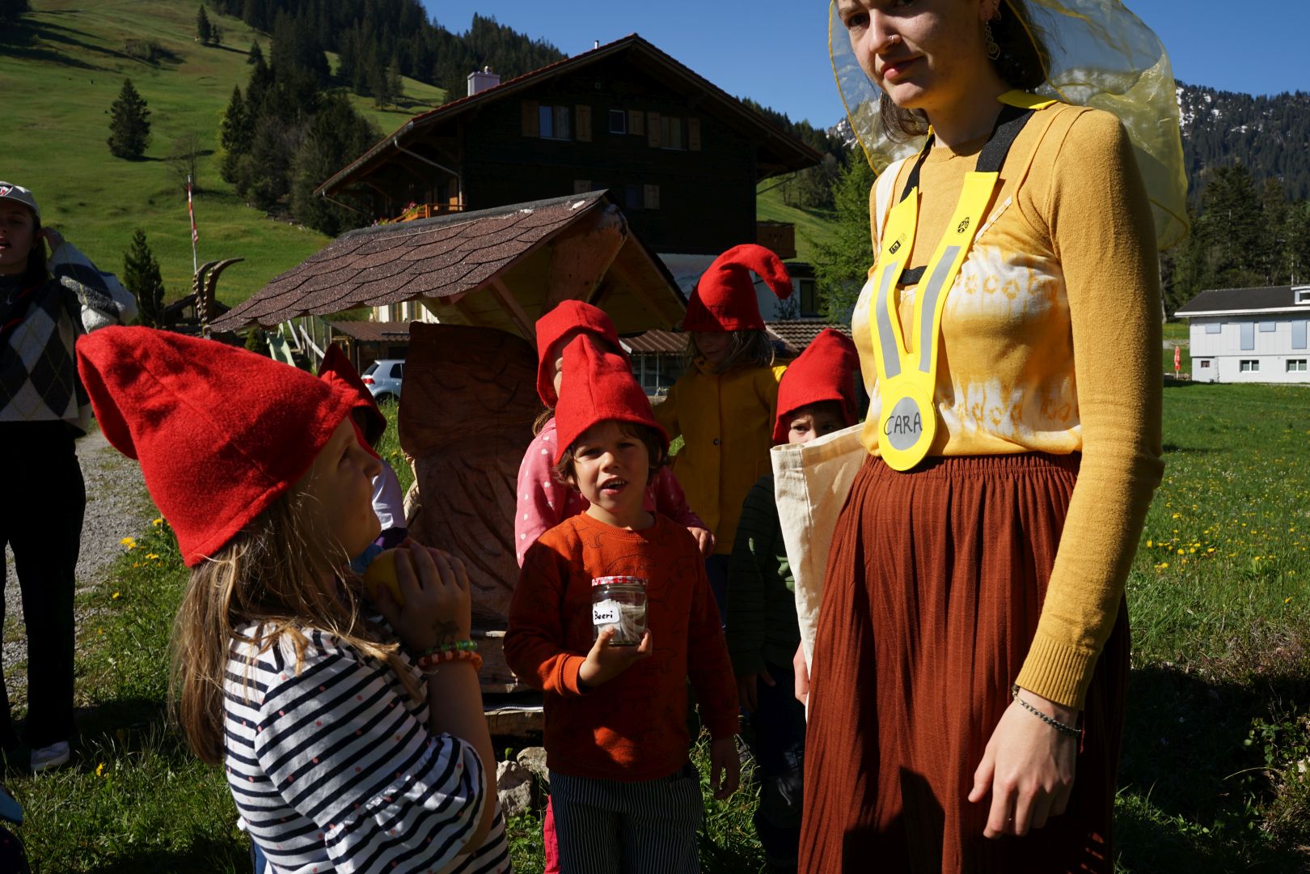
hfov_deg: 61.9
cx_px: 655
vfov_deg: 43.6
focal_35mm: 30
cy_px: 437
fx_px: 1092
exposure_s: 1/160
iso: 100
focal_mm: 30
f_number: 13
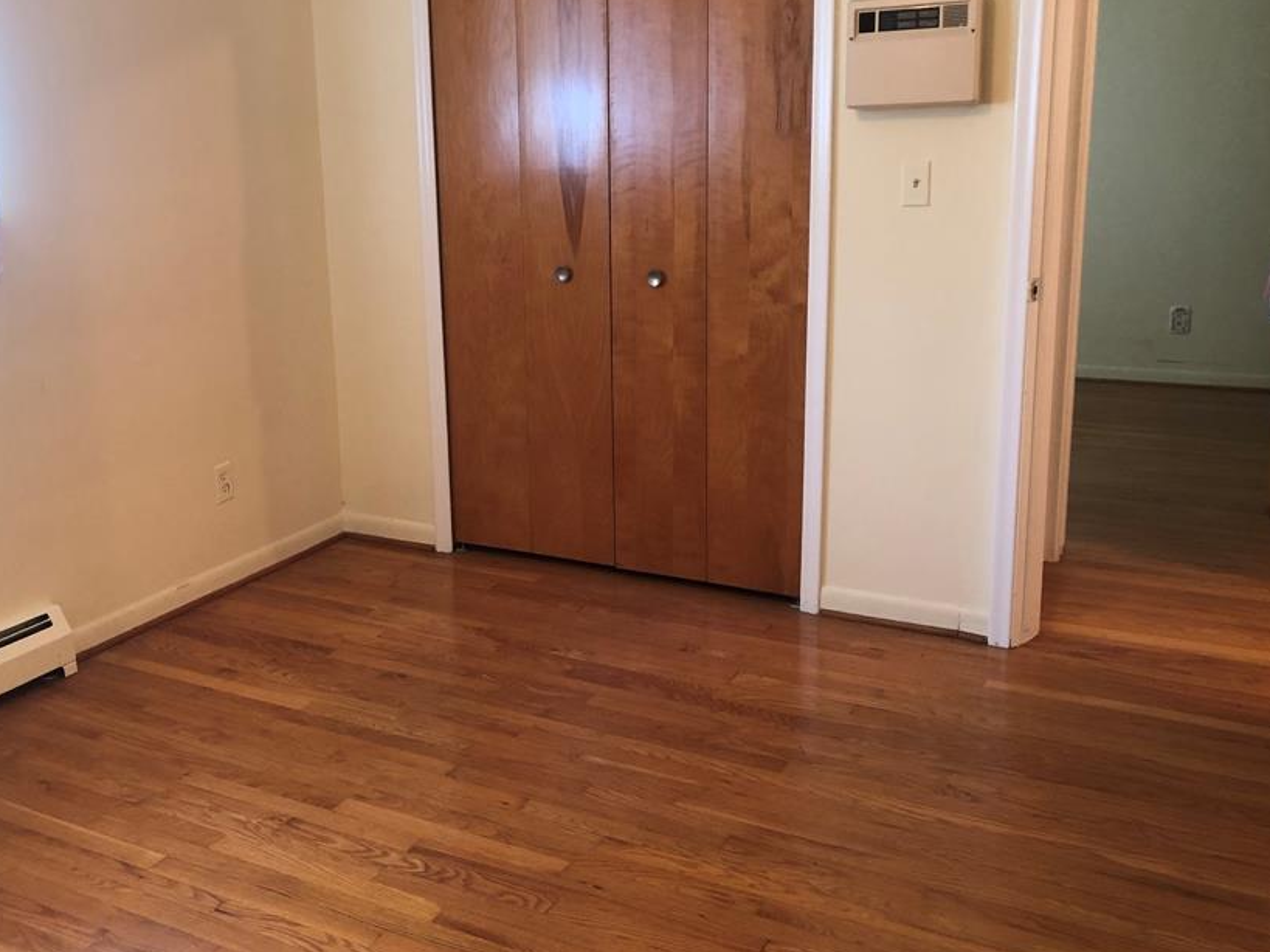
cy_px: 414
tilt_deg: -12.3
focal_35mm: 35
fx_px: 1284
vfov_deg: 40.6
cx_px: 512
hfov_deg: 52.3
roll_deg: +1.7
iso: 50
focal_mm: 3.99
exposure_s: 1/15
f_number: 1.8
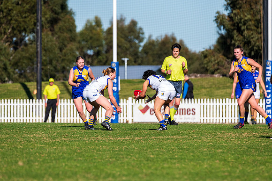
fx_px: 3621
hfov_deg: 4.3
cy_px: 92
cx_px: 137
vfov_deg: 2.9
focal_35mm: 479
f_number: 10
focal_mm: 450
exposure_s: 1/2000
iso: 800
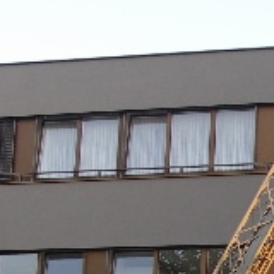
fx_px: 1075
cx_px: 400
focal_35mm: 120
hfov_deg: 13.7
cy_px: 288
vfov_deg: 14.3
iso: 50
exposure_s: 1/60
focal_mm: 8
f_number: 2.8
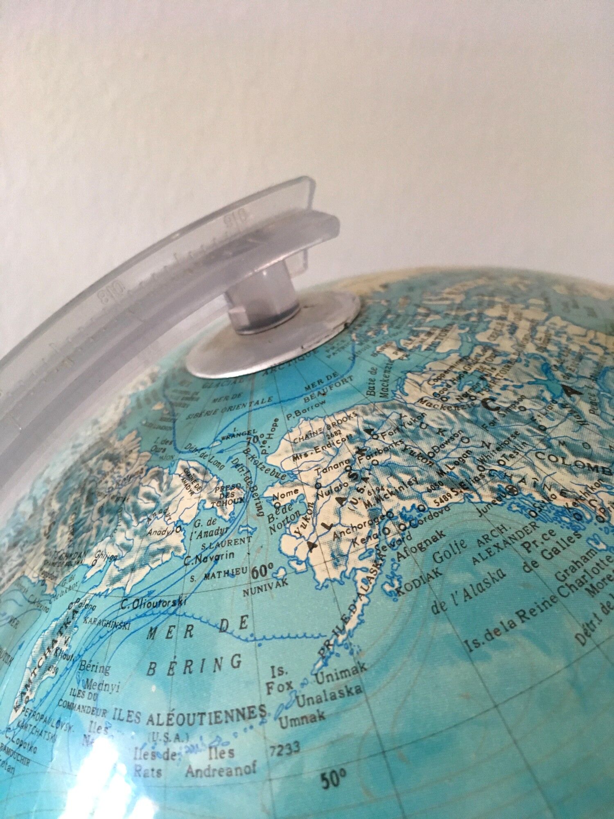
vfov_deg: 61.7
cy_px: 410
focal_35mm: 29
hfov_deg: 48.2
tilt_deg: -13.2
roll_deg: -0.6
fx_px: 686
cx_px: 307
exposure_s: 1/33
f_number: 2.2
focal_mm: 4.15
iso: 160
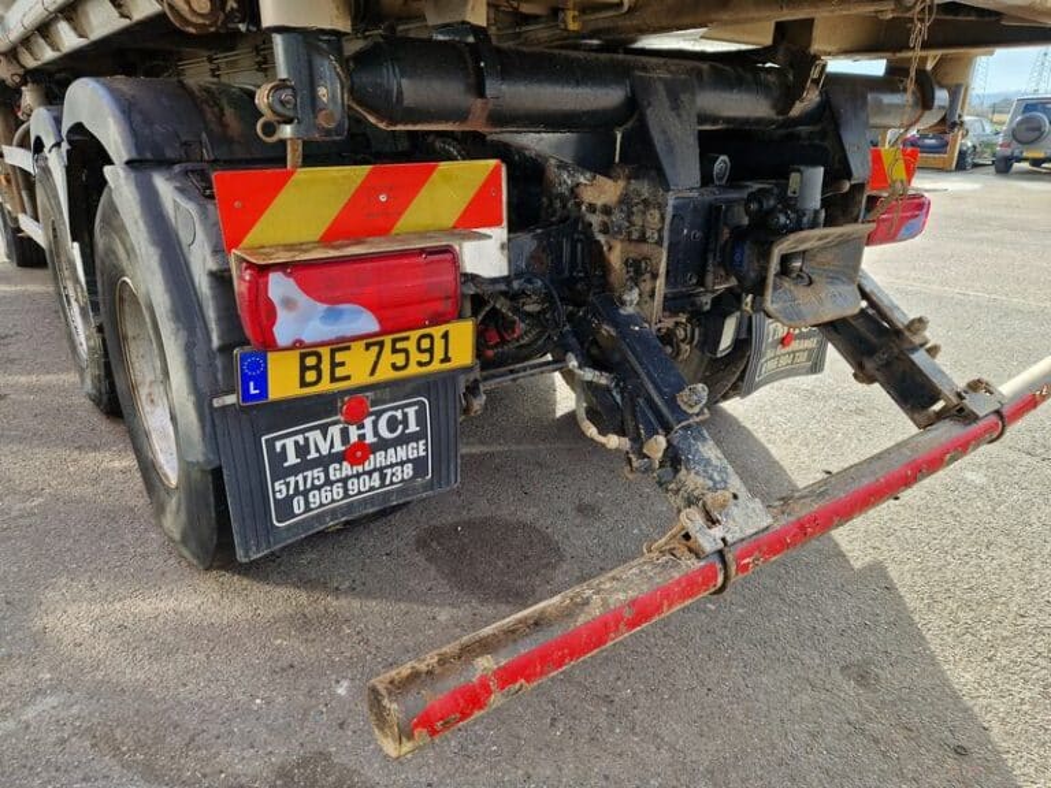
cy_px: 394
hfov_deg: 73.9
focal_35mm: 23
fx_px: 698
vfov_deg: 58.9
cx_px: 526
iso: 50
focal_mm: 5.4
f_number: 1.8
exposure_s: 1/202
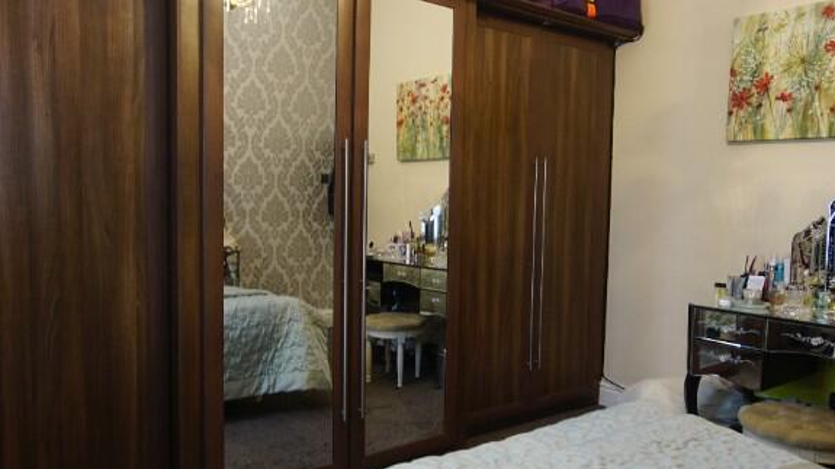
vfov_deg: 41.5
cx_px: 439
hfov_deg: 67.9
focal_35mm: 28
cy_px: 240
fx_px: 620
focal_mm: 10
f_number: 5.6
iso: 250
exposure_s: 1/2.5
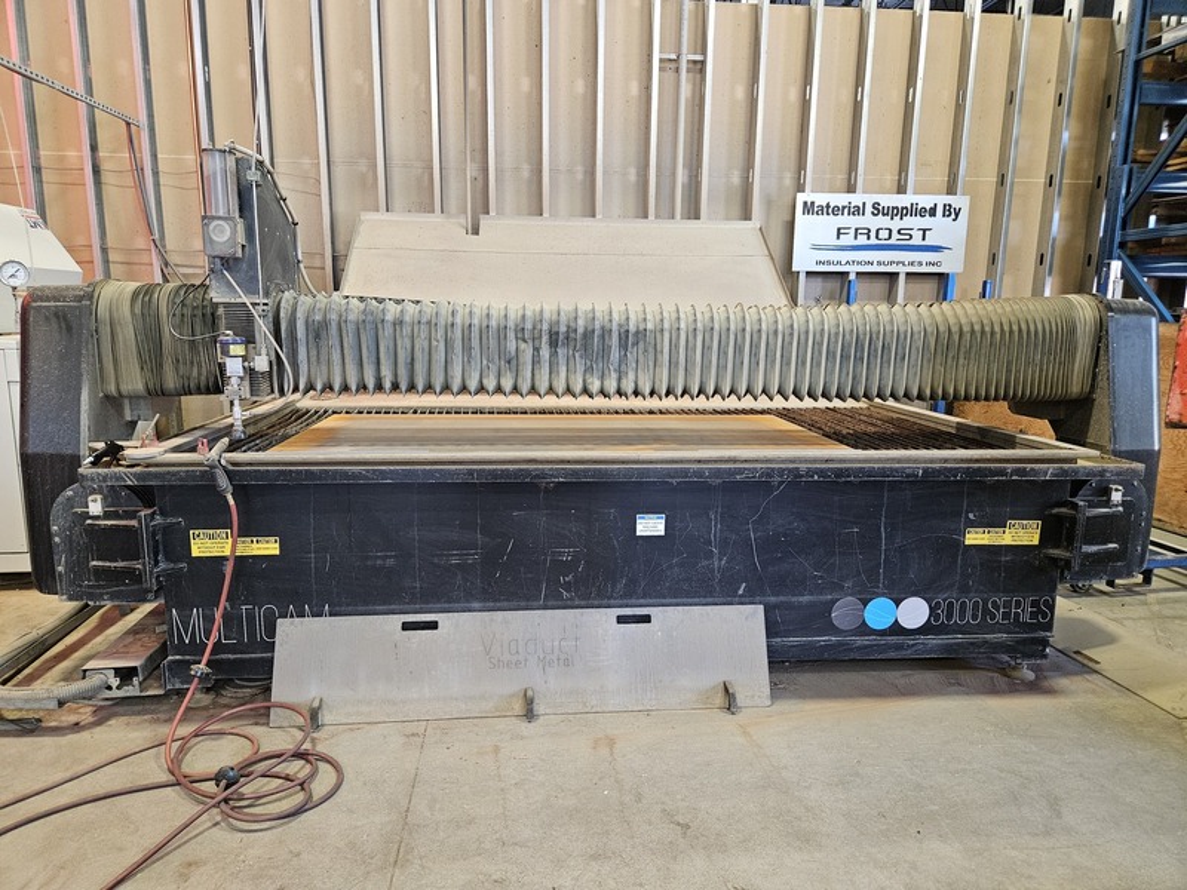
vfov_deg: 58.9
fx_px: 789
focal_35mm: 23
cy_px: 445
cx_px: 594
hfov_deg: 73.9
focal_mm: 5.4
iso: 800
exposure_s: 1/120
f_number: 1.8
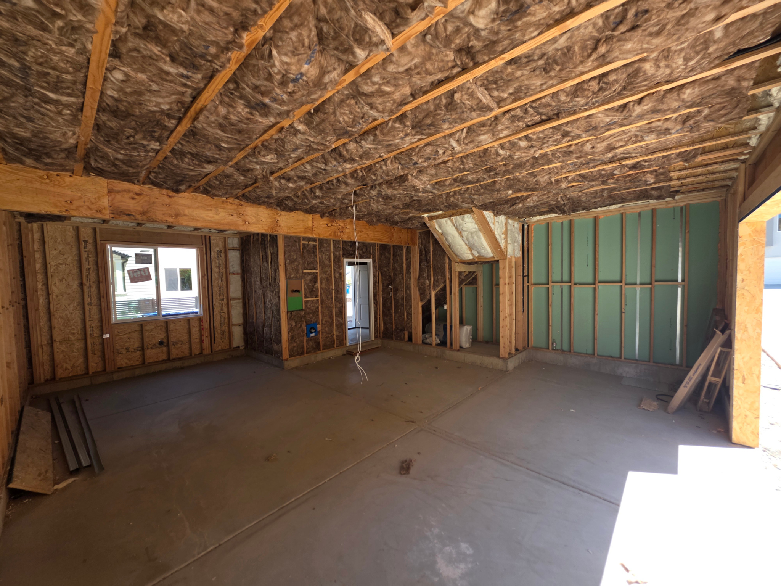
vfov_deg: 89.9
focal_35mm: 13
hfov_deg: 106.2
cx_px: 390
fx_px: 293
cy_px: 293
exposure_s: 1/280
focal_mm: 2.2
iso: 40
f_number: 1.9
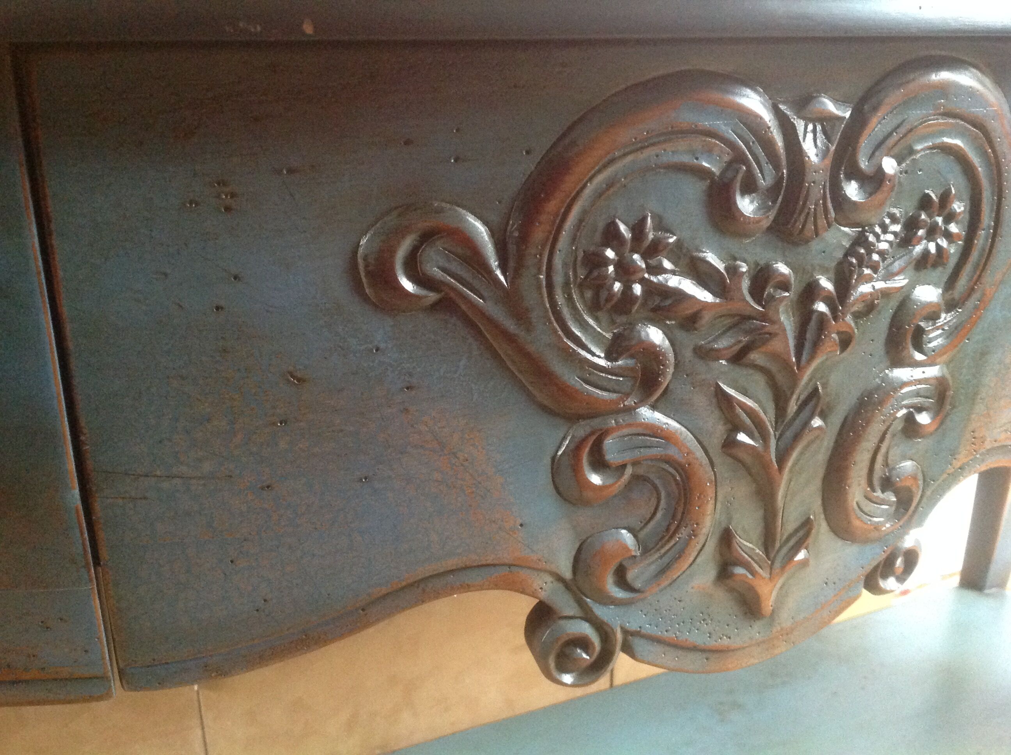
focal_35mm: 35
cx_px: 506
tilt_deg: -20.0
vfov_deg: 40.6
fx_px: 1021
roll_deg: -0.3
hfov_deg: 52.7
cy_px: 378
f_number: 2.4
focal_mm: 4.28
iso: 500
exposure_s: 1/15
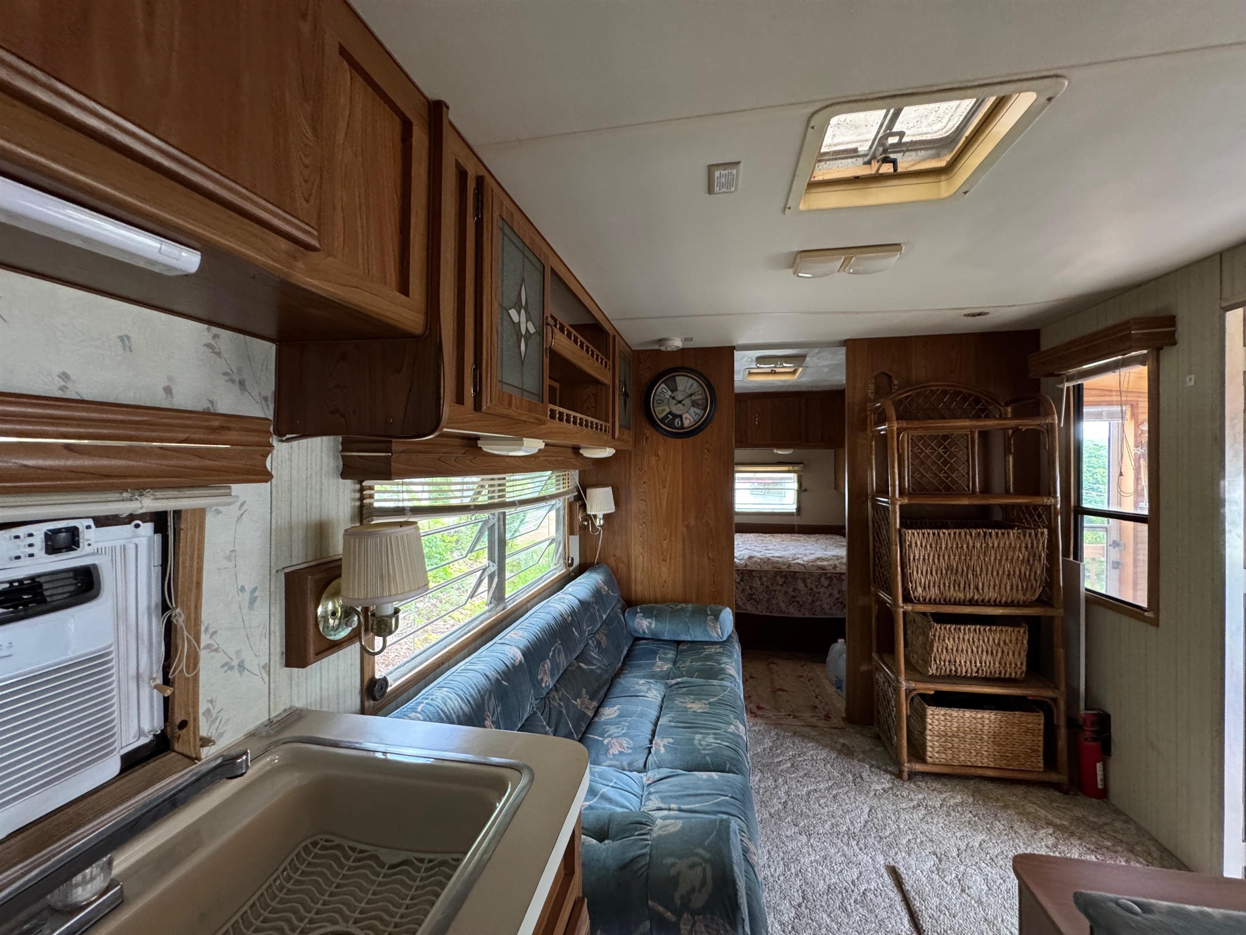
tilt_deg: +1.2
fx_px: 504
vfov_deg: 85.7
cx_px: 623
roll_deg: +0.6
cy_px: 468
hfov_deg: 102.1
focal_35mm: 14
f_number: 2.2
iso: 320
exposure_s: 1/75
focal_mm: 2.22
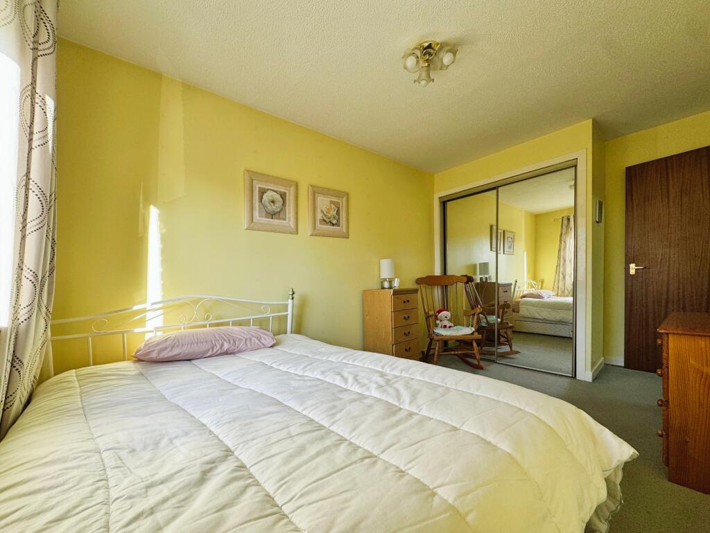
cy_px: 266
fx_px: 287
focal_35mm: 14
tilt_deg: +0.4
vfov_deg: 85.7
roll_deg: +2.1
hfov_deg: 102.0
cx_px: 355
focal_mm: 2.22
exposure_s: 1/99
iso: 80
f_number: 2.2
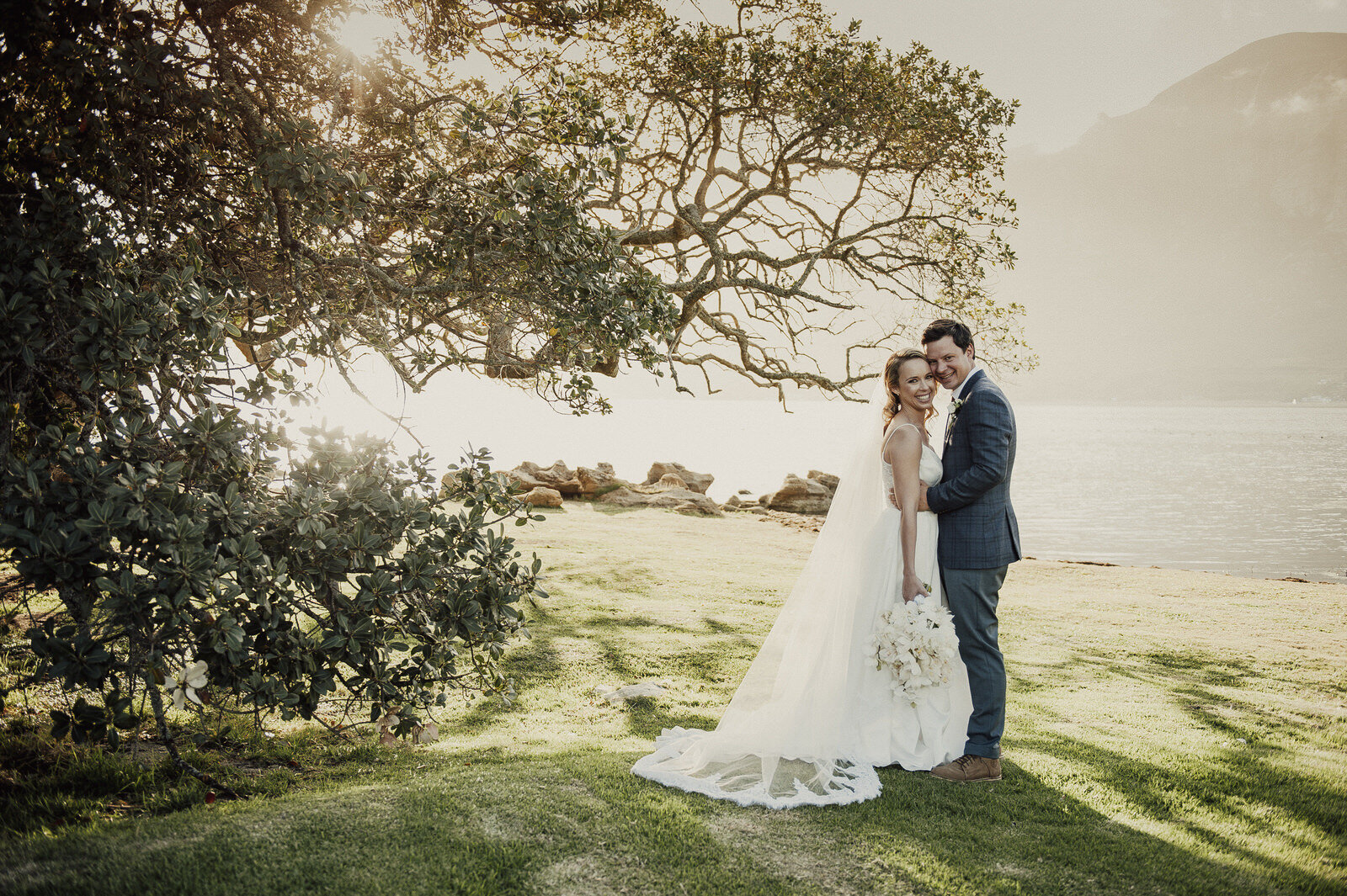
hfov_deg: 55.8
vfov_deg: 38.8
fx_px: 1271
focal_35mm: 34
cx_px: 674
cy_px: 448
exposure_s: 1/800
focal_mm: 34
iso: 200
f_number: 2.8
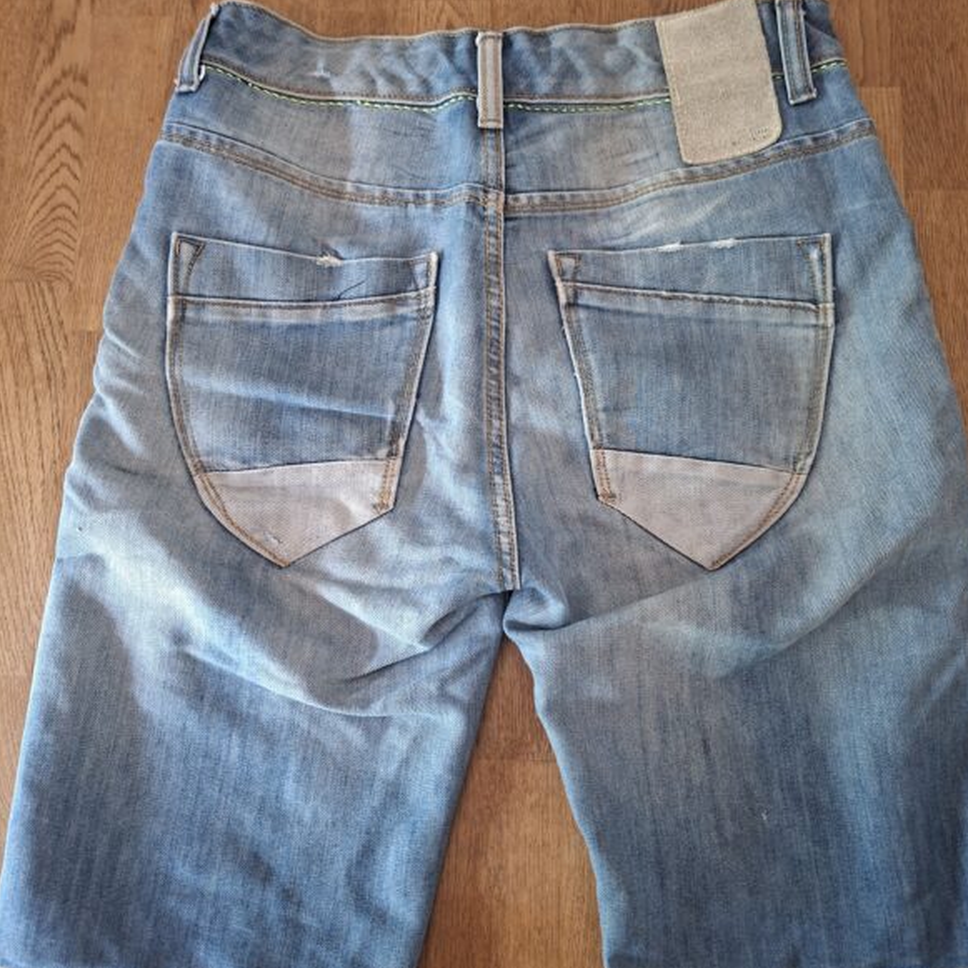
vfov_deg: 57.3
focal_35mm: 28
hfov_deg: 57.3
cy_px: 500
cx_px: 496
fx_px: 886
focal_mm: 5.54
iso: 400
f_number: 1.8
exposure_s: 1/33
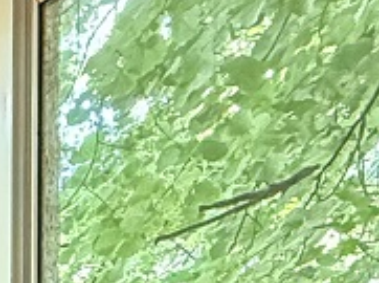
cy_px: 692
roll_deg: +0.2
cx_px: -595
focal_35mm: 93
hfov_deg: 13.4
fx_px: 1016
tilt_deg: -0.2
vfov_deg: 12.3
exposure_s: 1/33
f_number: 2.2
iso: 1000
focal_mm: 2.22
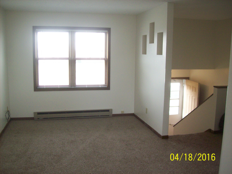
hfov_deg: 51.4
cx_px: 116
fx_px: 241
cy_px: 87
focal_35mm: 36
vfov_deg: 39.6
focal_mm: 6
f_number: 2.7
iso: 200
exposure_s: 1/106
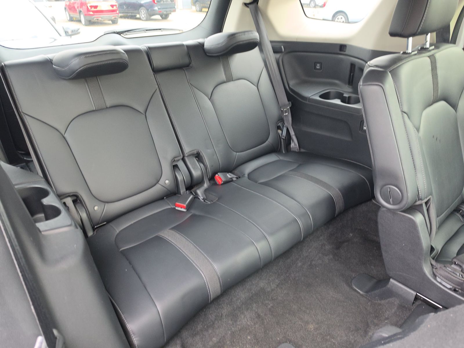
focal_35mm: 23
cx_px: 232
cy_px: 174
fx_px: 308
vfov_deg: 58.9
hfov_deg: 73.9
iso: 164
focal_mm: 6.5
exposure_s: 1/30
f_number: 1.4
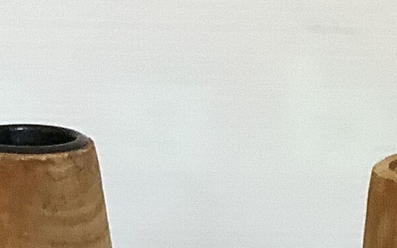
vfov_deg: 6.8
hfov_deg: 11.6
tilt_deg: -26.4
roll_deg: -0.8
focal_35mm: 180
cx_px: 344
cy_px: 657
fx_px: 1947
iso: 125
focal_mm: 3.3
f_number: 2.4
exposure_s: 1/50
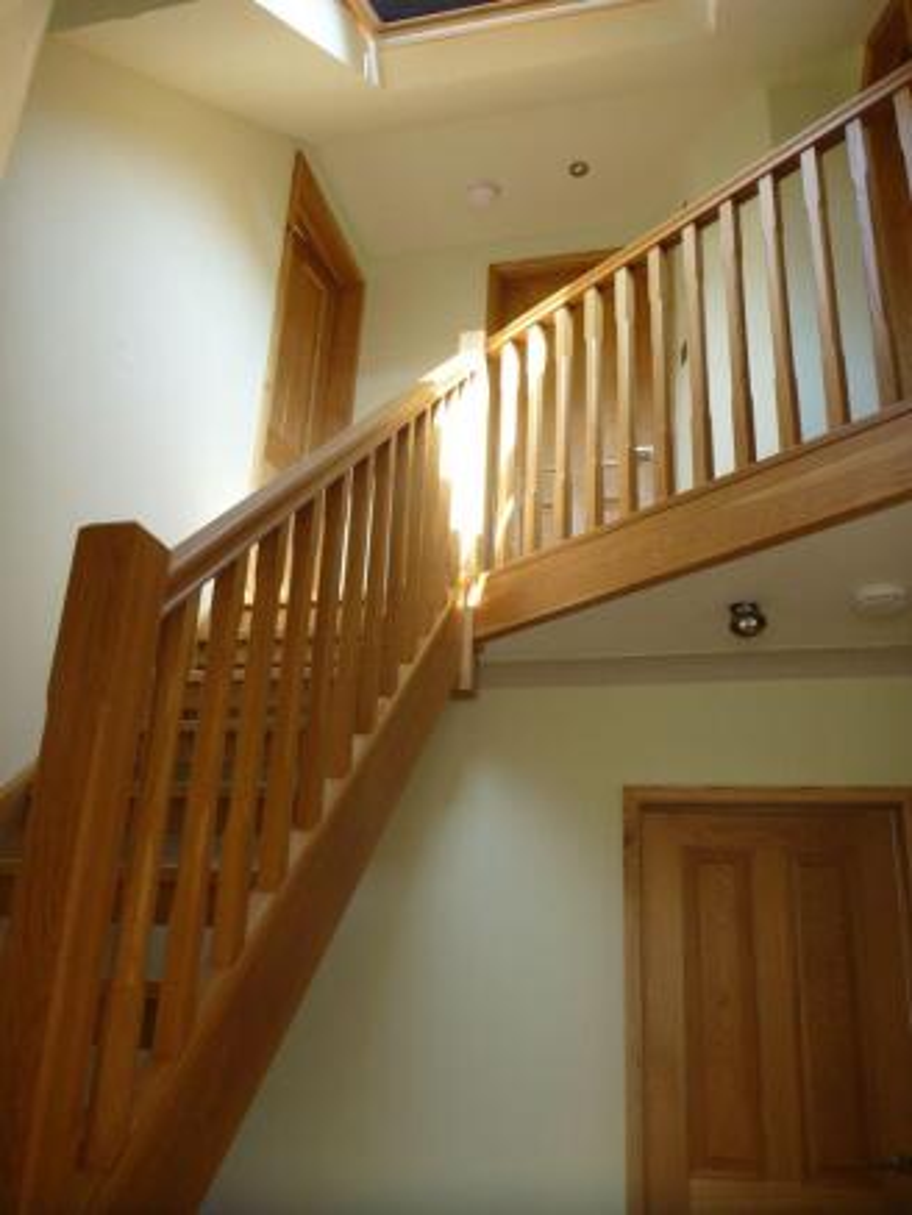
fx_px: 983
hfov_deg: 49.8
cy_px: 608
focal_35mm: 28
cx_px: 456
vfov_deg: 63.4
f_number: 3.3
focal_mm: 4.9
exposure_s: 1/30
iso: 100
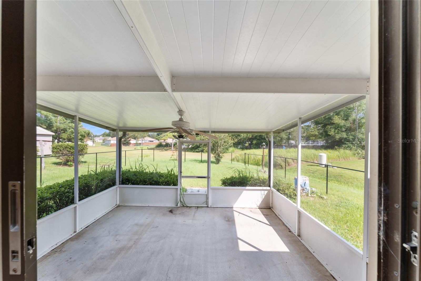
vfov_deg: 81.2
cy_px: 140
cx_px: 210
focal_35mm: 14
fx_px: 164
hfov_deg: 104.3
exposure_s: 1/125
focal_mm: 14
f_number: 8
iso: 200
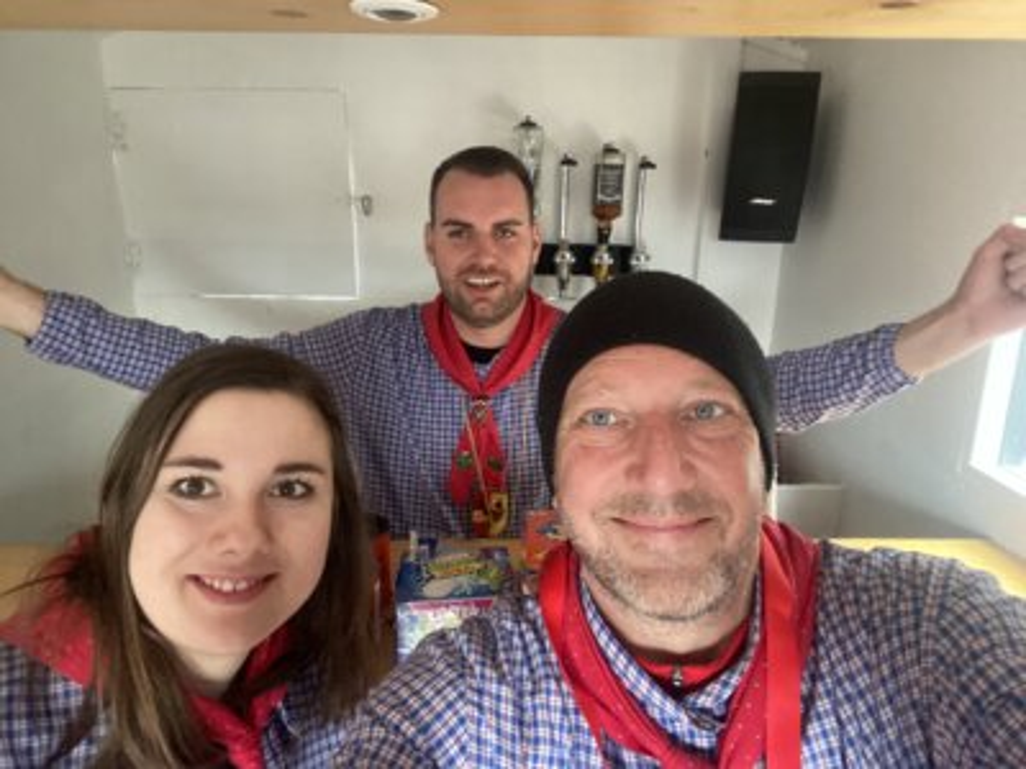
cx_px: 513
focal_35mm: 23
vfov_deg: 58.9
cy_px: 384
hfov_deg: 73.9
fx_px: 682
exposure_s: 1/30
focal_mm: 2.71
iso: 500
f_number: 2.2
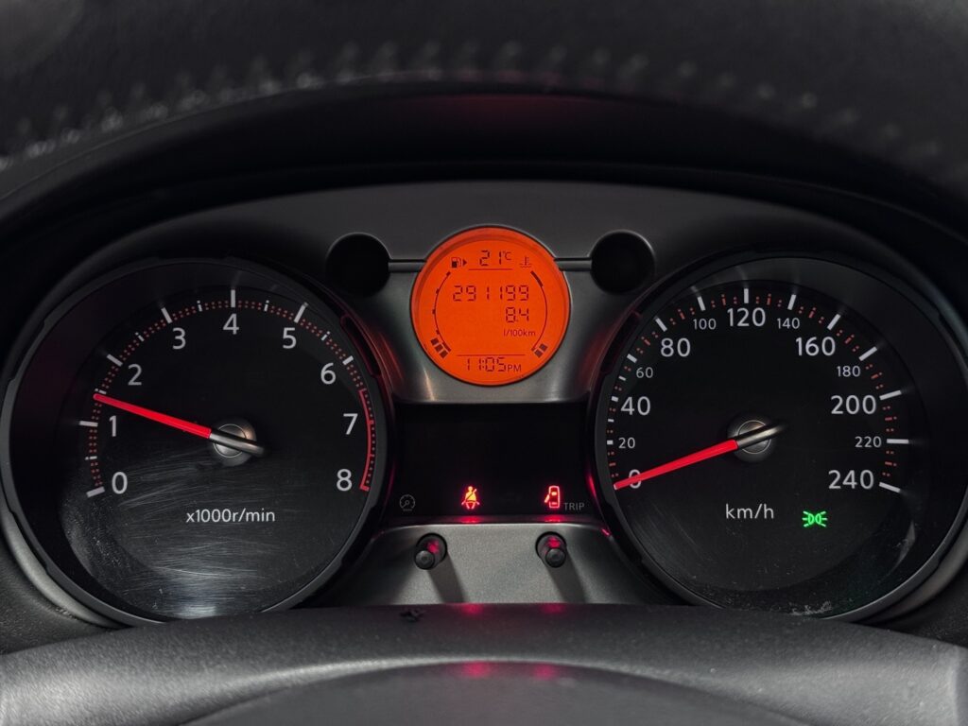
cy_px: 363
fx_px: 1342
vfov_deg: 30.3
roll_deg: +0.3
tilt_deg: -26.0
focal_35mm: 48
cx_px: 484
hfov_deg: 39.7
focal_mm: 6.76
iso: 250
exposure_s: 1/60
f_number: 1.78
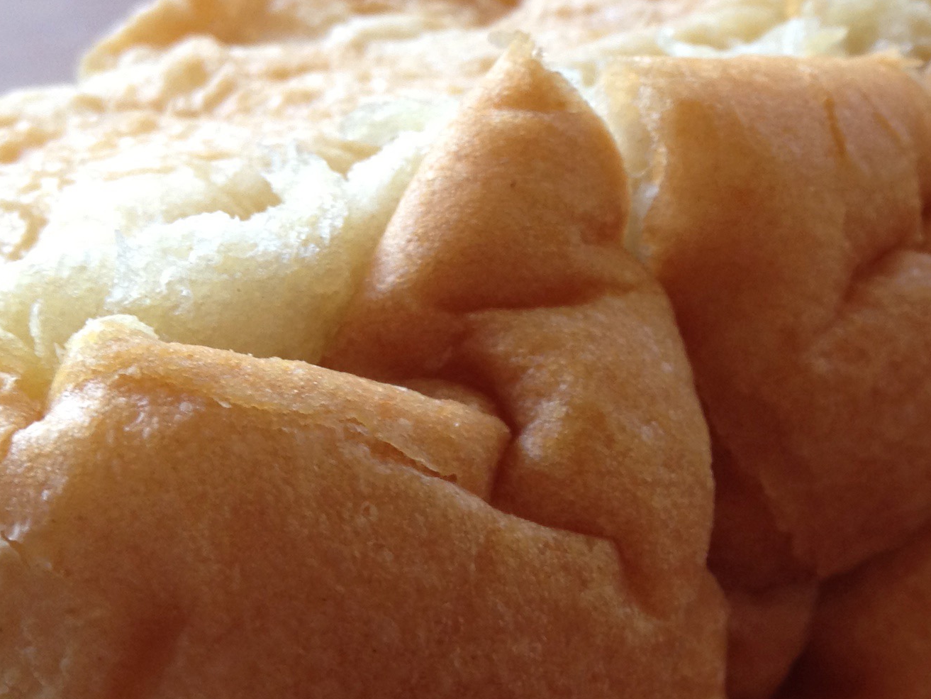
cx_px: 713
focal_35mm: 87
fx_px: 2340
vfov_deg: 16.9
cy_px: 504
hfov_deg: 22.3
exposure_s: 1/20
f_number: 2.4
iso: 64
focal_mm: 4.28
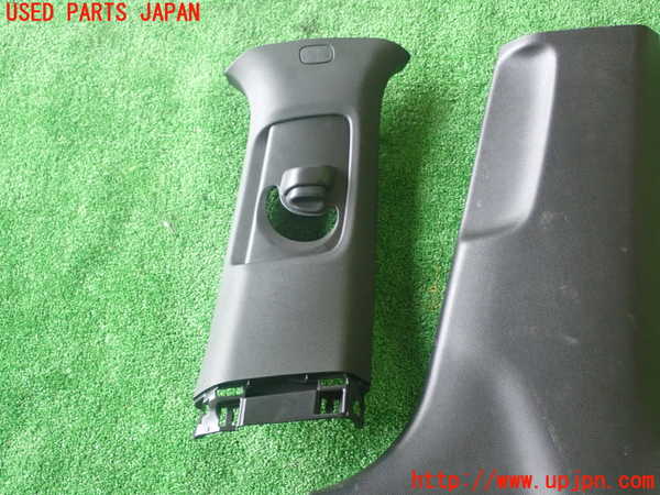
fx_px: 953
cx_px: 330
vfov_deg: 29.1
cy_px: 248
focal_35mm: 50
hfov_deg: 38.2
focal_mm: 9.01
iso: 800
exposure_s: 1/30
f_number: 3.2
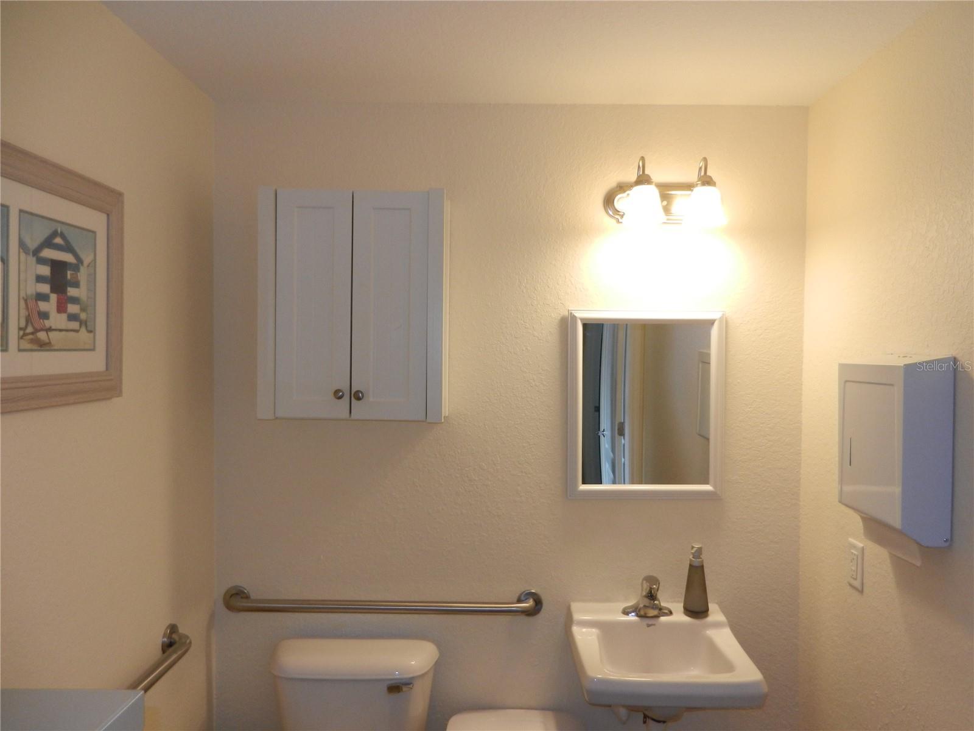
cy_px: 366
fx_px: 703
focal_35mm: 25
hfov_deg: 69.4
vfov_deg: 54.9
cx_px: 487
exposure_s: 1/30
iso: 200
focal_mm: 4.5
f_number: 3.5
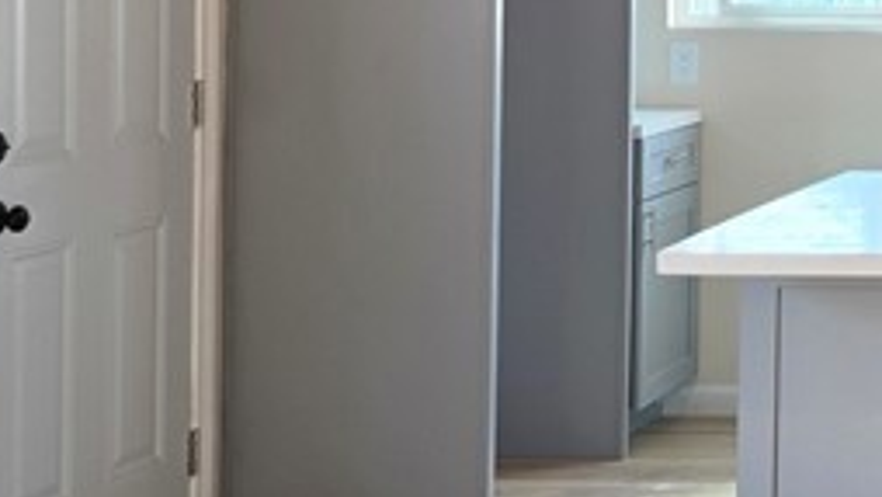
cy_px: -17
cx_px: 1392
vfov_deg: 11.9
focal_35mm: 101
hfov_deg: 18.3
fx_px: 2363
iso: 50
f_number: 1.7
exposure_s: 1/120
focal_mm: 6.25
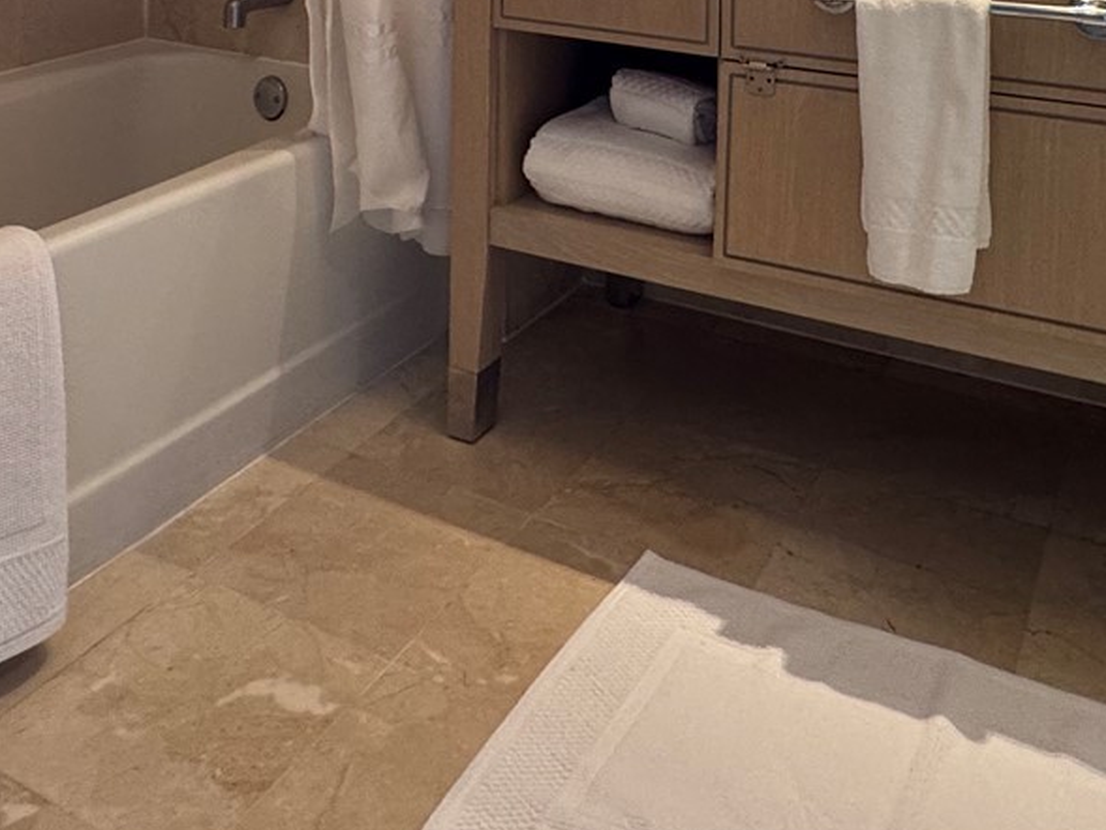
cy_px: -238
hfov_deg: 48.9
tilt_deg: +1.1
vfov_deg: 30.2
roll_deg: -1.1
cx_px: 595
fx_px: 1214
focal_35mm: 38
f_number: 2.2
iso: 200
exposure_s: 1/60
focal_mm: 2.22
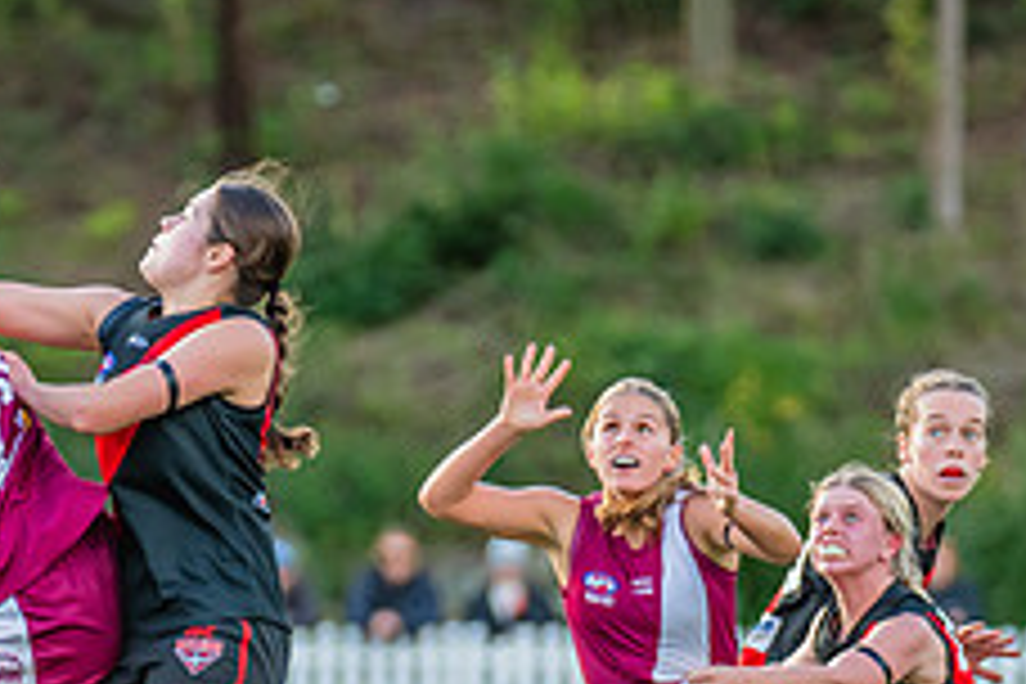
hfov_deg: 2.5
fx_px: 23596
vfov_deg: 1.7
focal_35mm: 828
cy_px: 495
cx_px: 217
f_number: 4
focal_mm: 270
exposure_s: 1/800
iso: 1000
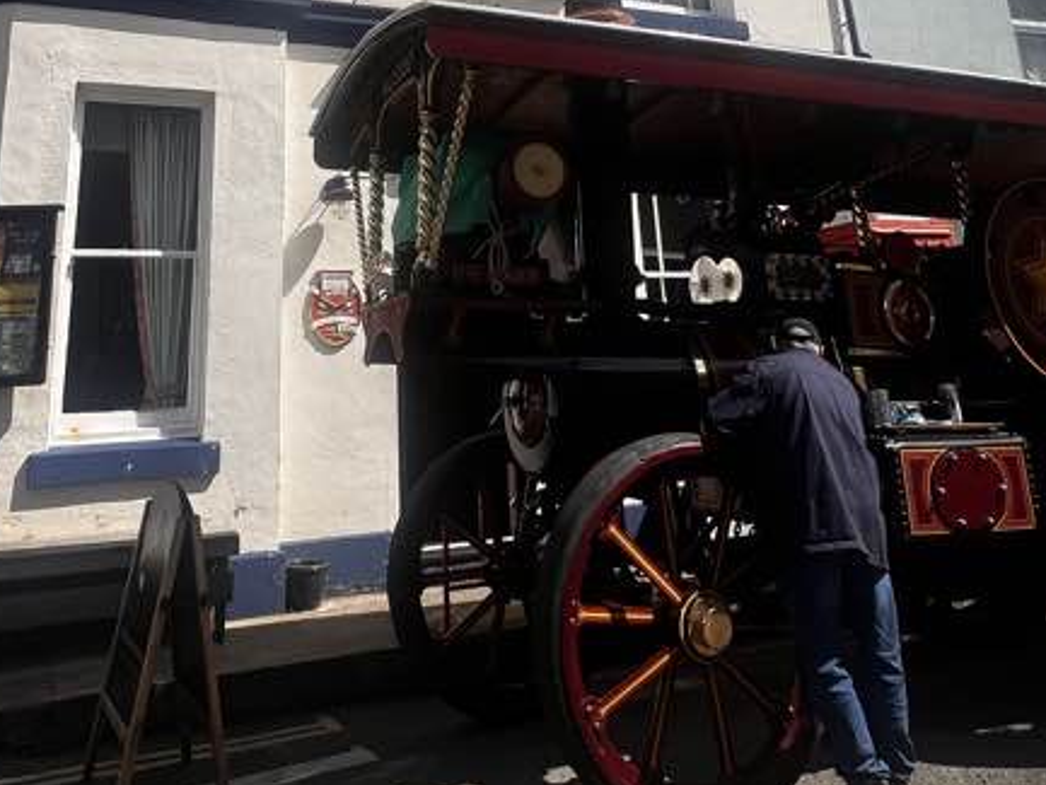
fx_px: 907
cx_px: 476
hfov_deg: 59.9
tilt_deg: +16.9
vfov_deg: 43.0
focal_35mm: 30
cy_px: 82
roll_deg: +3.8
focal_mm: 1.57
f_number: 1.8
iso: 32
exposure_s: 1/2096
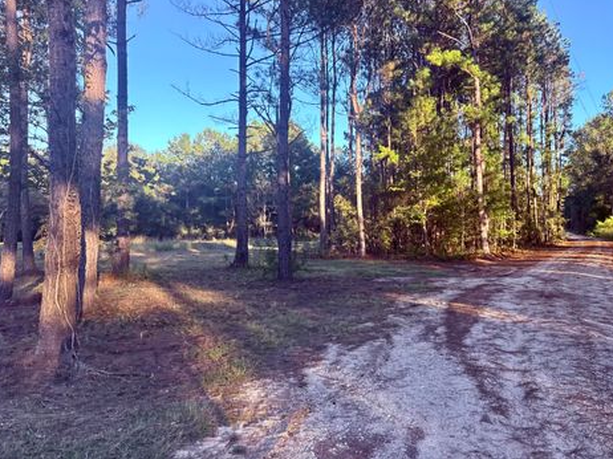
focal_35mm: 26
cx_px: 322
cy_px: 212
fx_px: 460
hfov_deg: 67.3
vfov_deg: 53.0
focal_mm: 6.76
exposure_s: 1/660
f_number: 1.78
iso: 100
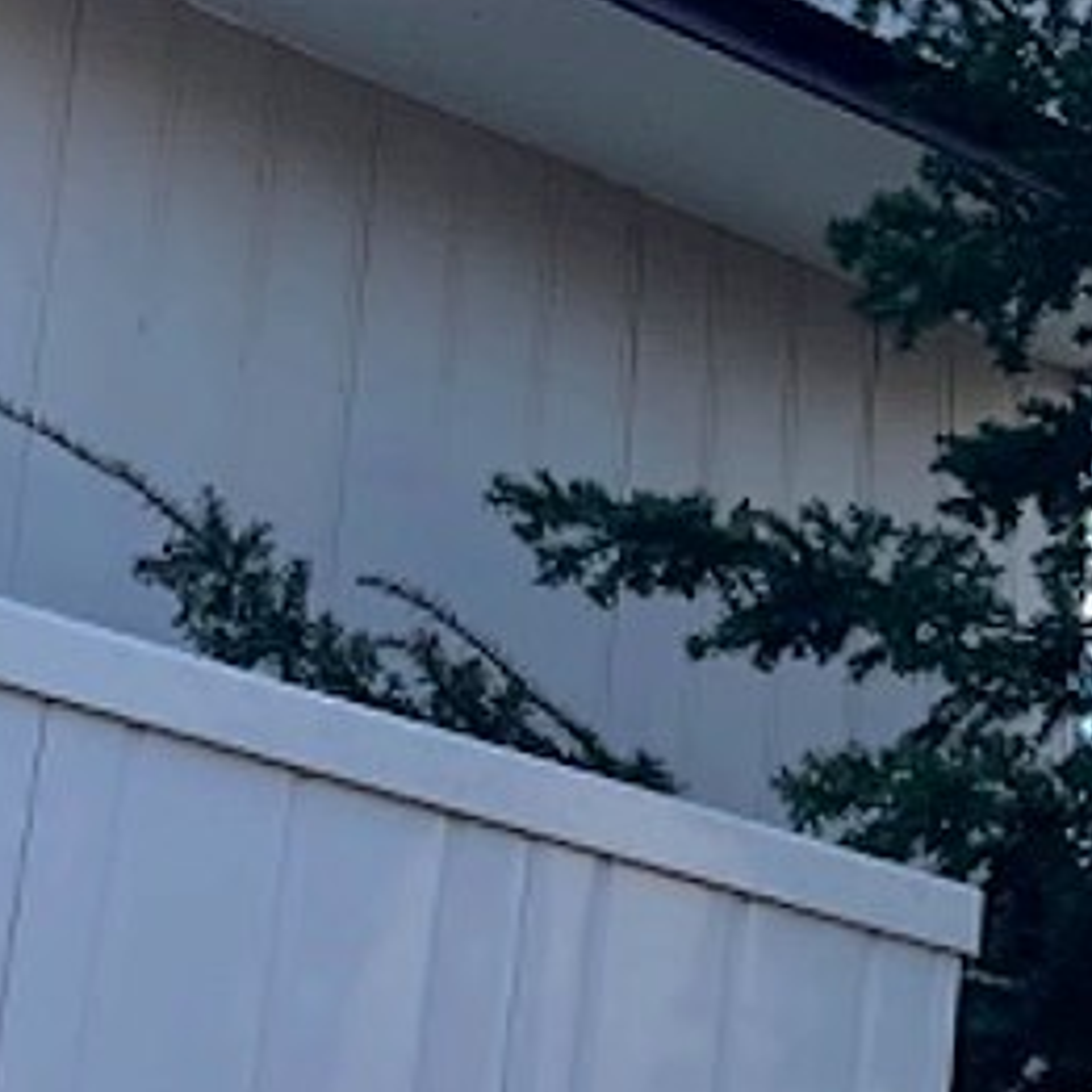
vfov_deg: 13.2
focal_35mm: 132
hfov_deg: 12.4
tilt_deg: +20.3
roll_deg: +1.7
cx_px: 1770
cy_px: 404
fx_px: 4711
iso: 32
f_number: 1.6
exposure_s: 1/2092
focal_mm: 4.2
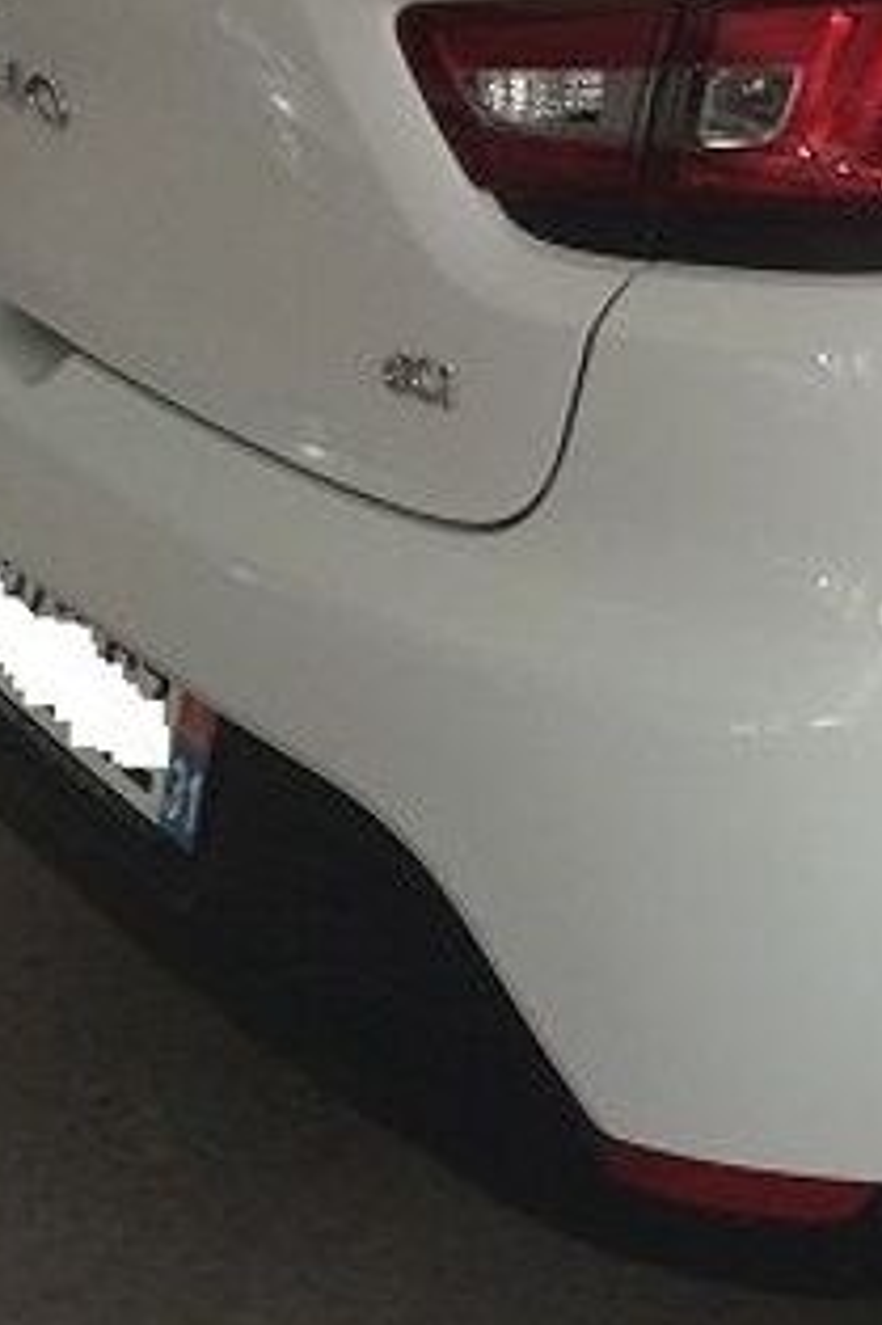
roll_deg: +0.2
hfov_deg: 12.9
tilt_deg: -13.2
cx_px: 1591
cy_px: -55
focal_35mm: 96
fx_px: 3532
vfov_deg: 20.5
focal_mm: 4.15
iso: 50
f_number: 2.2
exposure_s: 1/30
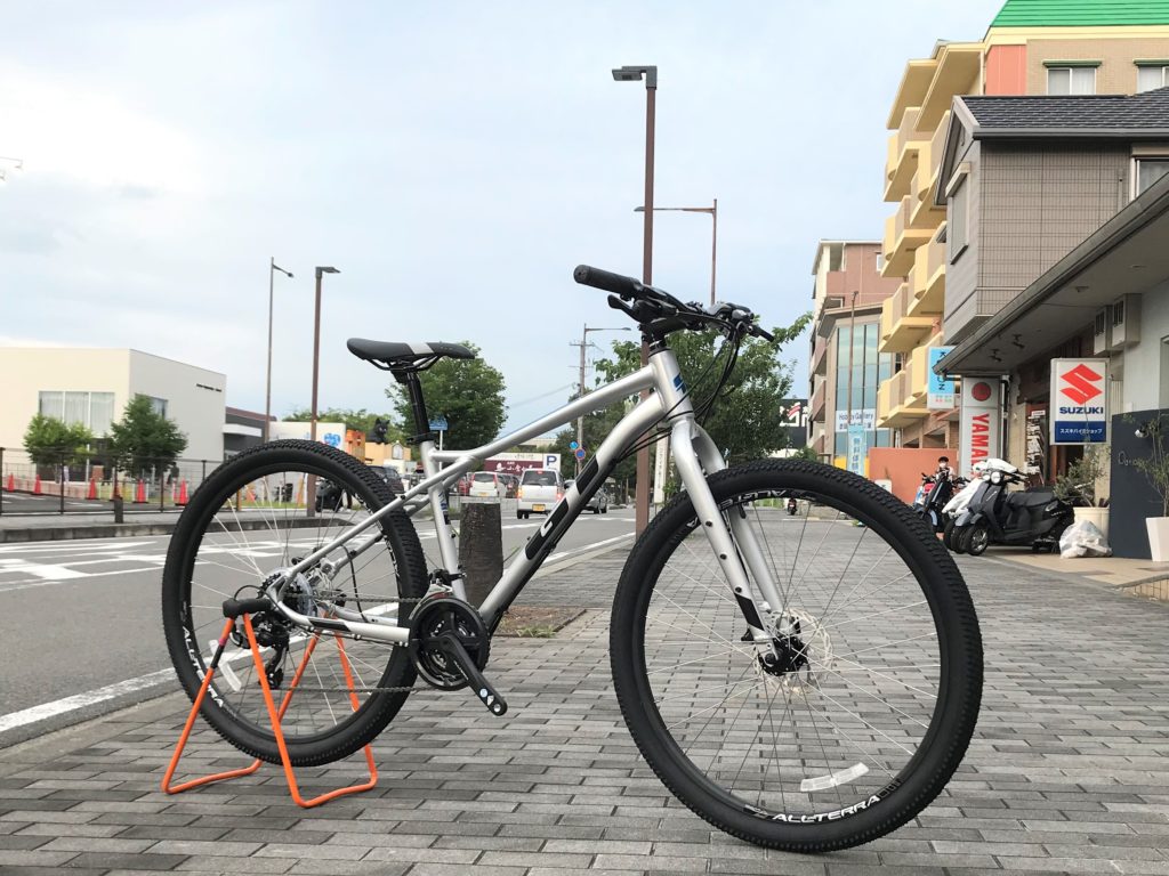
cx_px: 584
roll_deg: -0.7
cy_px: 438
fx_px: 946
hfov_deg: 63.4
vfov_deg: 49.7
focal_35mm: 28
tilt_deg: +0.5
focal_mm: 3.99
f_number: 1.8
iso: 20
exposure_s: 1/456
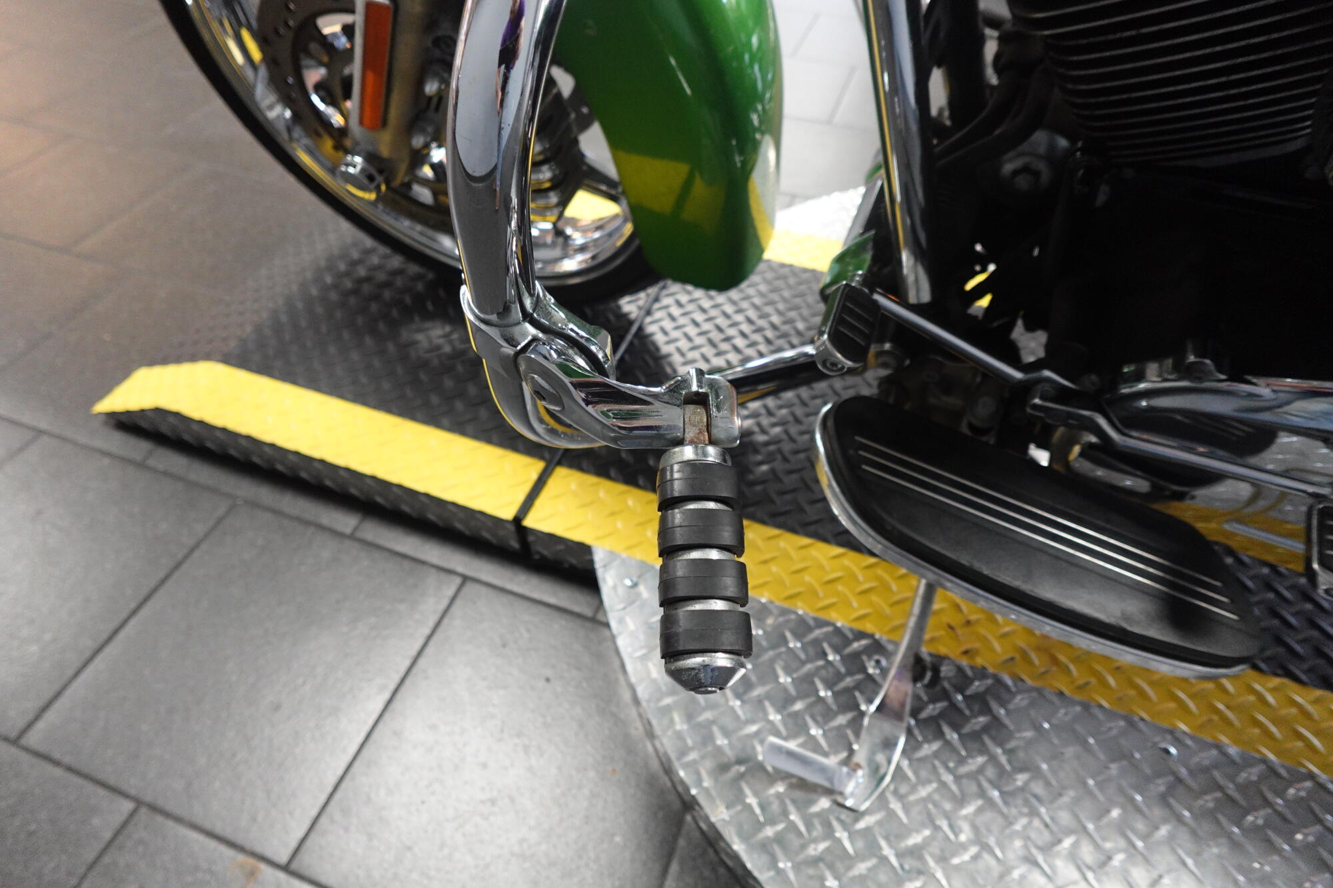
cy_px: 444
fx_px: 740
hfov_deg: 84.0
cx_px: 666
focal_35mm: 20
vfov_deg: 61.9
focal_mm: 7.6
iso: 1000
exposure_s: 1/80
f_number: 2
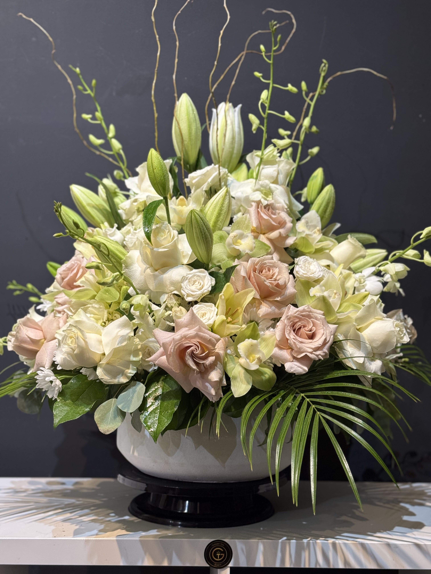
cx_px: 216
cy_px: 287
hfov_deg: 30.3
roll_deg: -0.9
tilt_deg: +1.9
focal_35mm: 48
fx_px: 797
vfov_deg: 39.7
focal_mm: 6.76
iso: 200
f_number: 1.78
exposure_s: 1/60
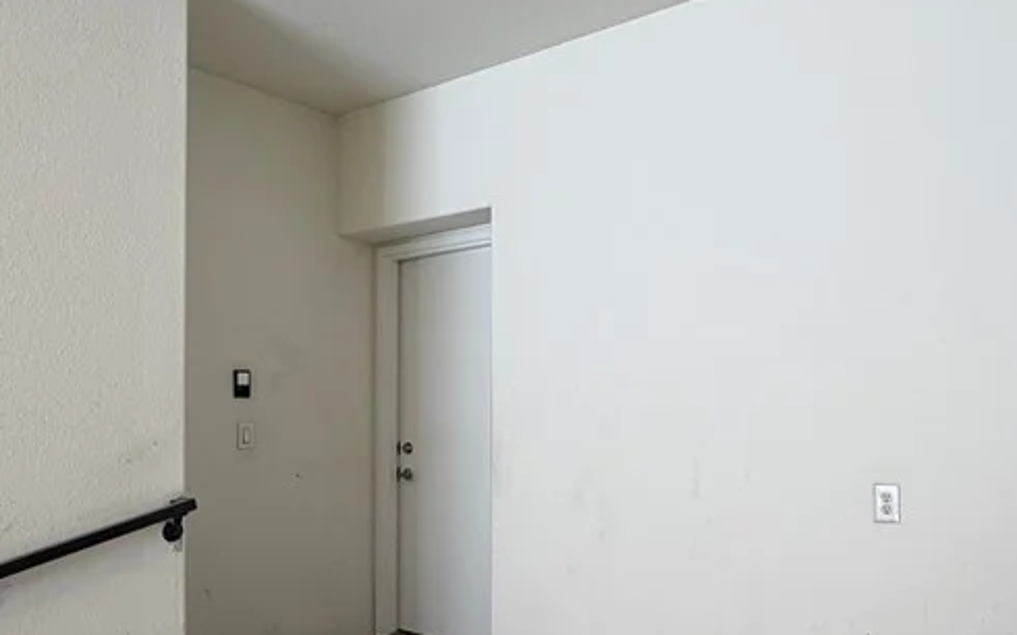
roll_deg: +0.7
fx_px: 859
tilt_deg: +1.9
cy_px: 407
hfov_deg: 61.0
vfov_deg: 40.2
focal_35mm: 31
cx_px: 581
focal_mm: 2.22
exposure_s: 1/120
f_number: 2.2
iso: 160
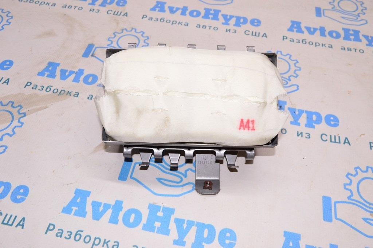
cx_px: 186
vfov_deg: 39.9
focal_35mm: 33
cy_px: 124
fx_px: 342
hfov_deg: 57.3
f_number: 8
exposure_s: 1/100
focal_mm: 22
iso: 1600
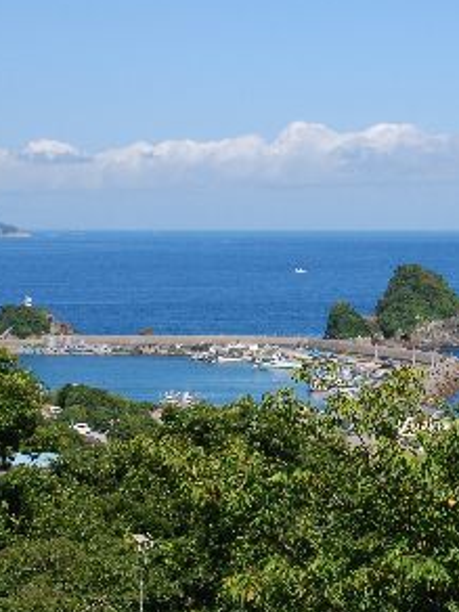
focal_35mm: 104
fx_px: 1839
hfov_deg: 13.9
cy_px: 241
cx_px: 513
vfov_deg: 18.9
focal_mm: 35
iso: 400
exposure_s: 1/500
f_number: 11
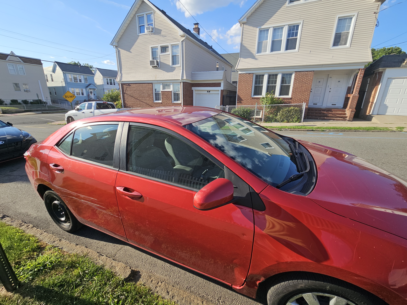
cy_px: 152
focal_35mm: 13
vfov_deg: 89.9
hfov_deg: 106.2
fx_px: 153
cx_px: 204
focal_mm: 2.2
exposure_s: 1/1135
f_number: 2.2
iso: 50
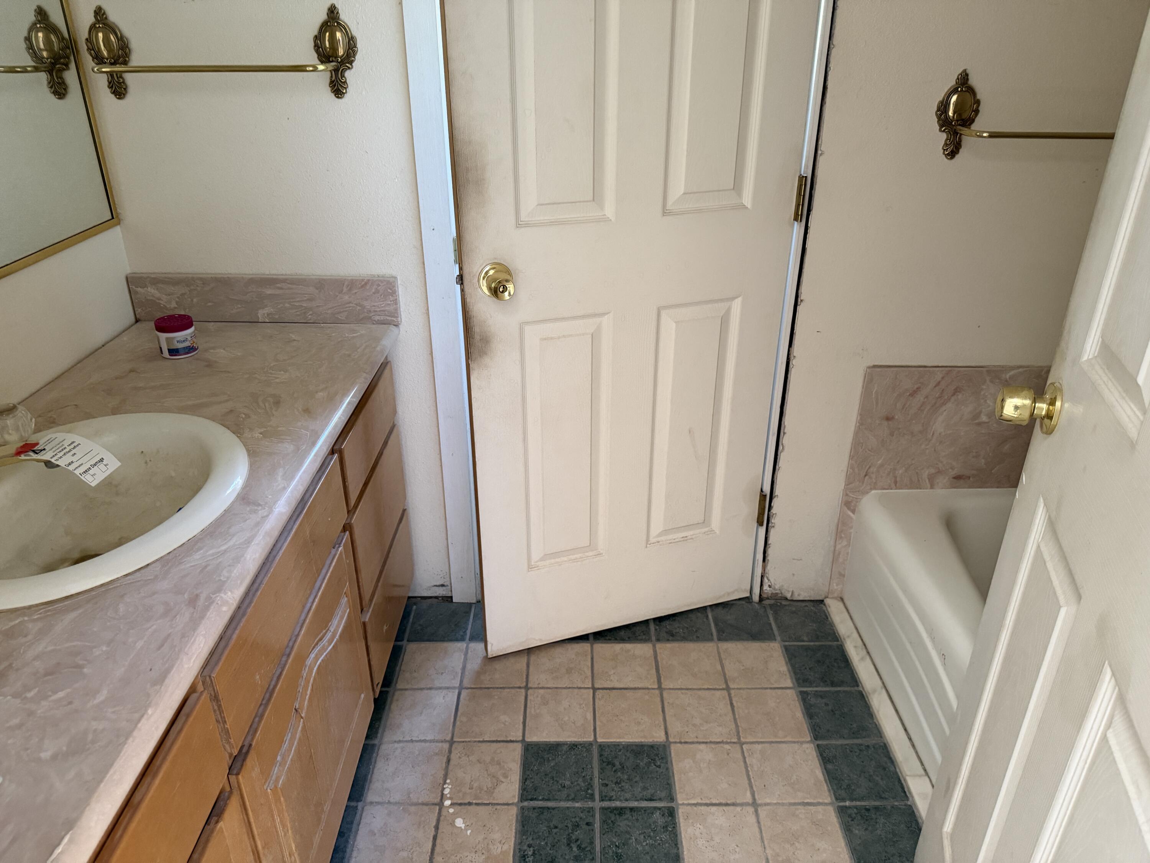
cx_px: 575
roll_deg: +2.1
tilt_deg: -24.0
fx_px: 797
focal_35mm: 24
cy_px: 432
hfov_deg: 71.6
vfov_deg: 56.8
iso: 500
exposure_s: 1/60
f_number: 1.78
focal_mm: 6.76
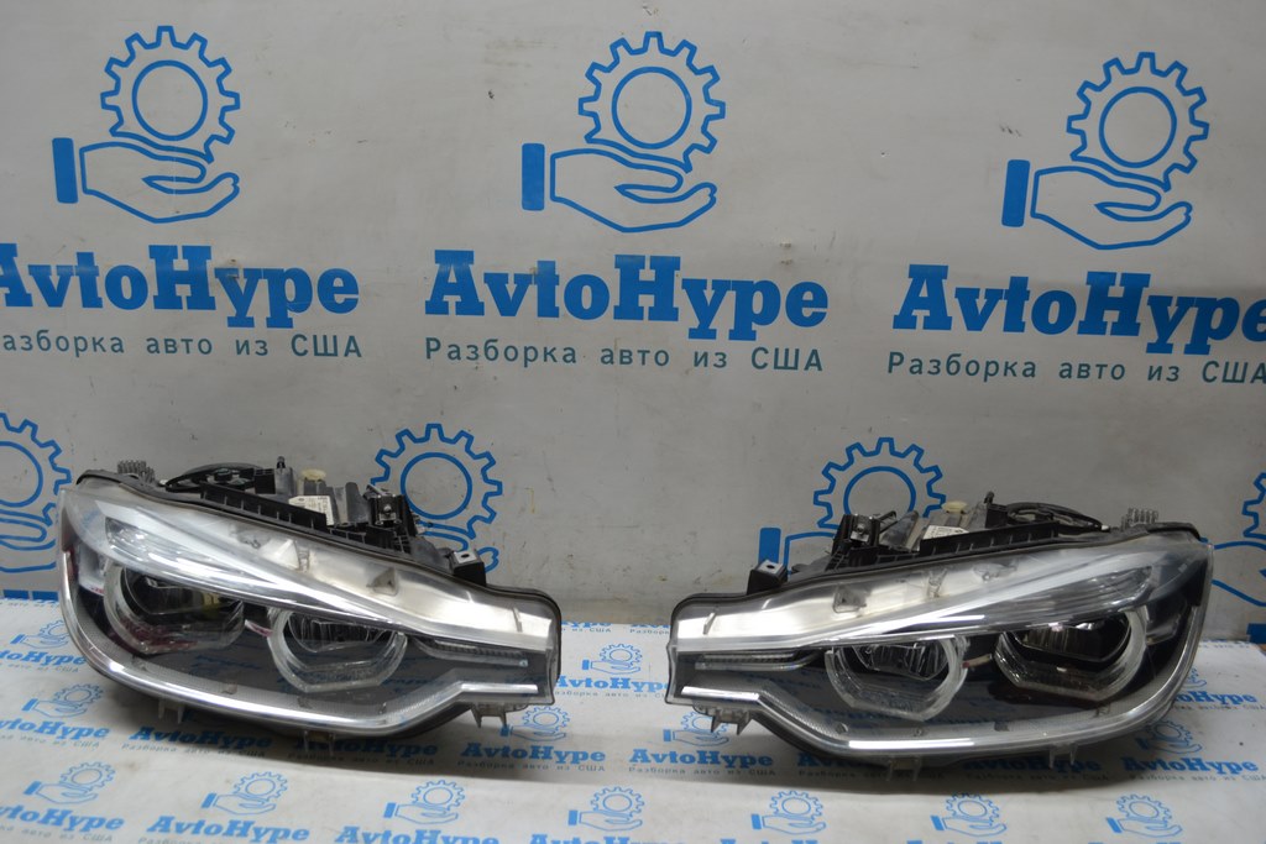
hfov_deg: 61.9
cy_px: 422
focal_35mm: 30
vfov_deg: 43.6
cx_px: 633
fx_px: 1055
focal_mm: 20
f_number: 5
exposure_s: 1/100
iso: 400
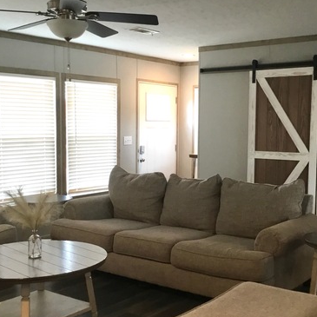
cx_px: 186
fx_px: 497
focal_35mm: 48
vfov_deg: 35.3
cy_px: 170
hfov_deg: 35.3
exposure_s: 1/30
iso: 64
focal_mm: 3.3
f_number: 2.4
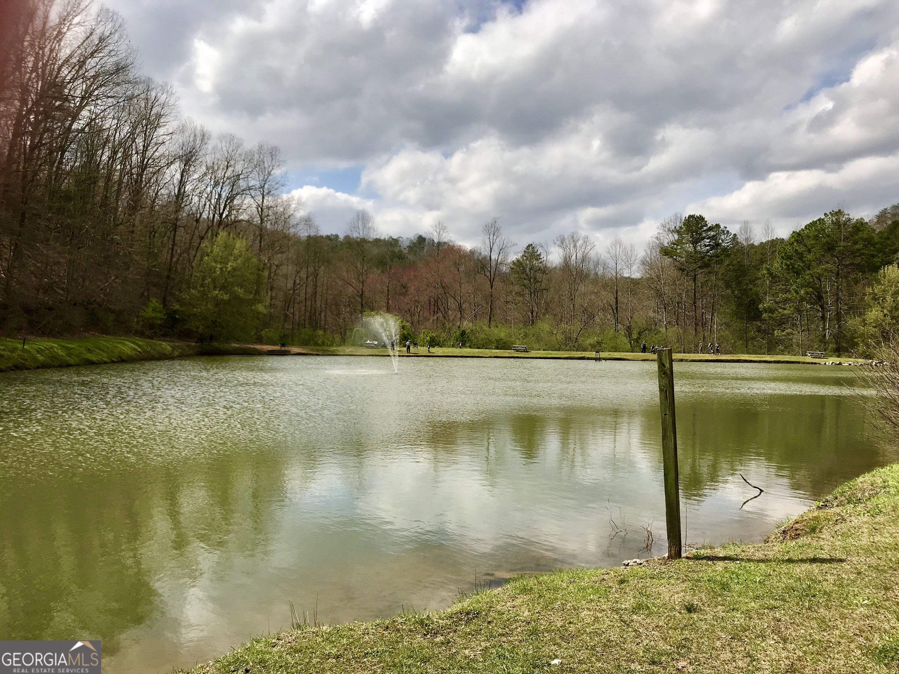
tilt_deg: +0.8
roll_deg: -0.8
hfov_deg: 63.4
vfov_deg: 49.7
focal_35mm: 28
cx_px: 450
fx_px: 727
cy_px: 337
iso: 20
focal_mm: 3.99
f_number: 1.8
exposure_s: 1/4000
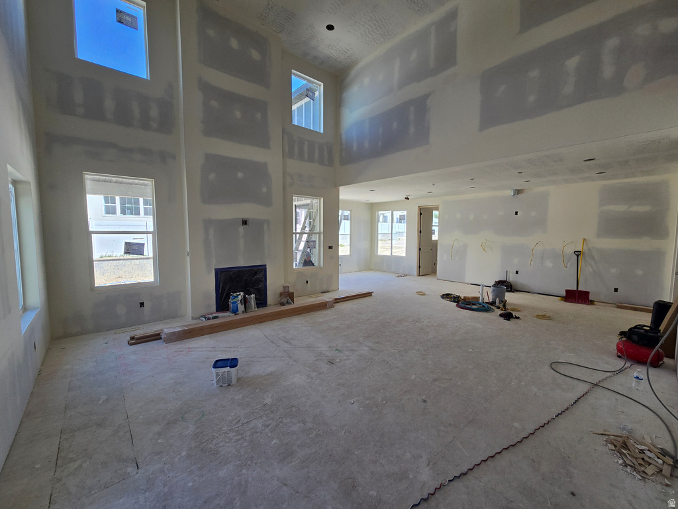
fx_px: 255
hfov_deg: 106.2
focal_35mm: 13
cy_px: 254
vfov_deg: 89.9
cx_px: 339
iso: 50
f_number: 2.2
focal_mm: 2.2
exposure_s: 1/193
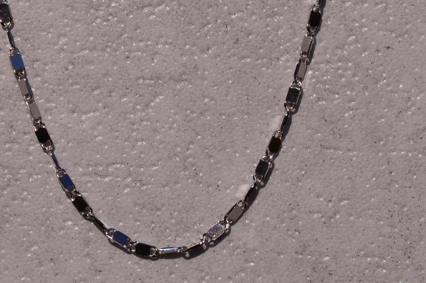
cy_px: 122
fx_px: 2512
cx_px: 141
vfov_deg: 6.4
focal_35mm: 213
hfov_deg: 9.7
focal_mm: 105
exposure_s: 1/320
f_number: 22
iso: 125
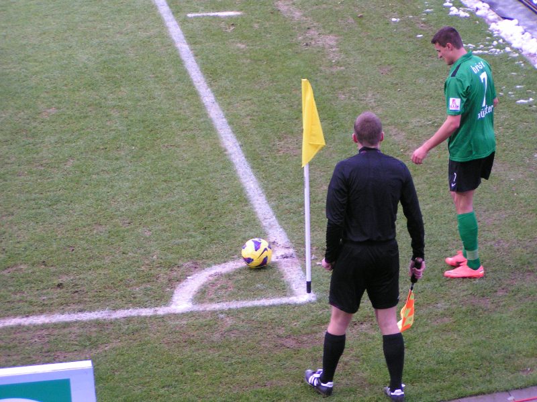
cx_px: 268
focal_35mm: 136
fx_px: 2110
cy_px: 201
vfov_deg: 10.9
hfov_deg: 14.5
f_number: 3.5
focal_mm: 20.9
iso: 200
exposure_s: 1/125
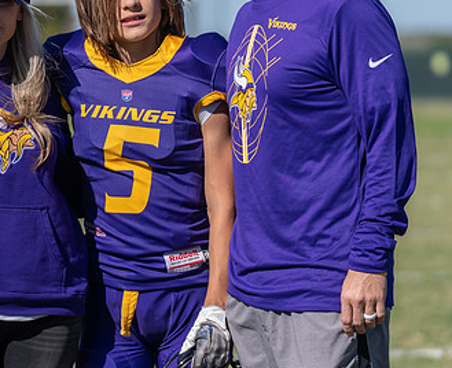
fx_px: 3341
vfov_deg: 6.3
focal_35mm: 248
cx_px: 146
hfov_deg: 7.7
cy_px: 129
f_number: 2.8
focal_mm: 124
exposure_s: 1/3200
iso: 100
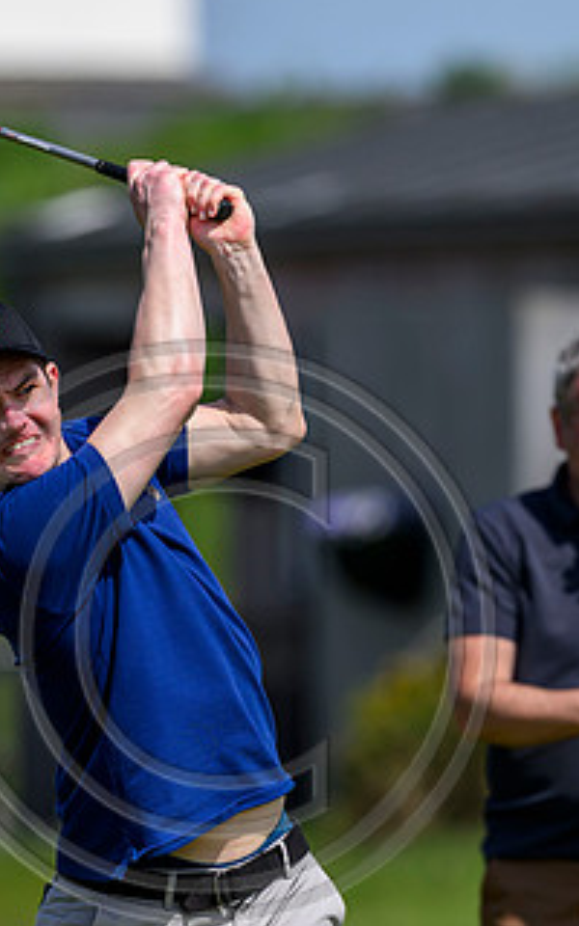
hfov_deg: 1.5
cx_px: 43
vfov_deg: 2.4
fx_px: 21713
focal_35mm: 860
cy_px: 631
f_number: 4.5
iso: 500
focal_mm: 400
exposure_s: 1/5000
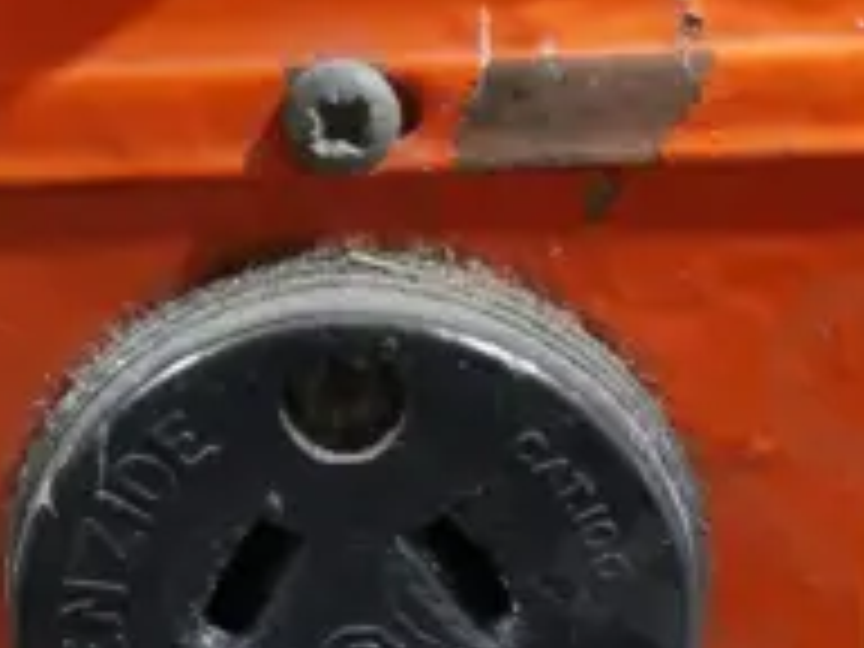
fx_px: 4518
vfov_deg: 8.1
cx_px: 461
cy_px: 914
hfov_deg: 10.9
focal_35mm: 181
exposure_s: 1/60
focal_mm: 17
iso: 1250
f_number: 4.5
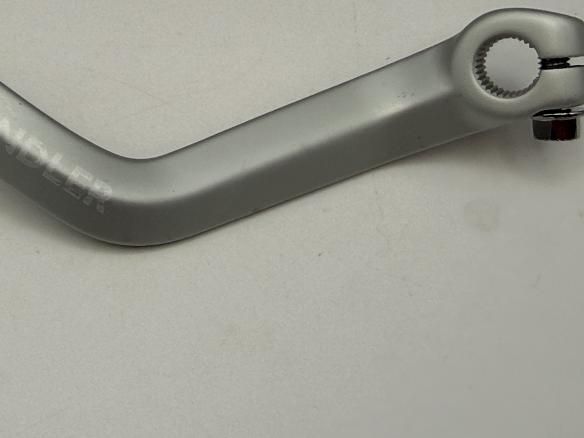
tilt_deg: -52.0
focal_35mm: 70
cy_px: 115
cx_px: 76
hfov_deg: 27.0
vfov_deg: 20.9
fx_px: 1181
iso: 50
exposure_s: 1/507
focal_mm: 2.22
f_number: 2.2
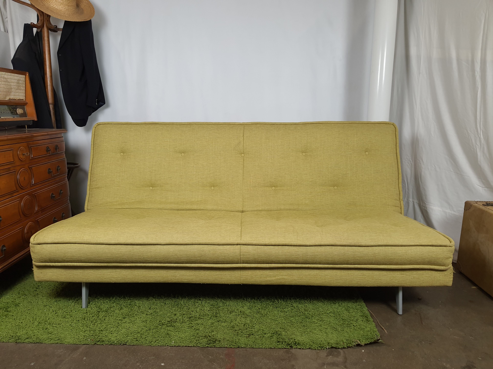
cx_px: 246
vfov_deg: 53.1
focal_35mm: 26
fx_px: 370
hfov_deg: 67.3
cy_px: 184
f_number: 1.7
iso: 100
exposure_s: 1/100
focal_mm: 4.32
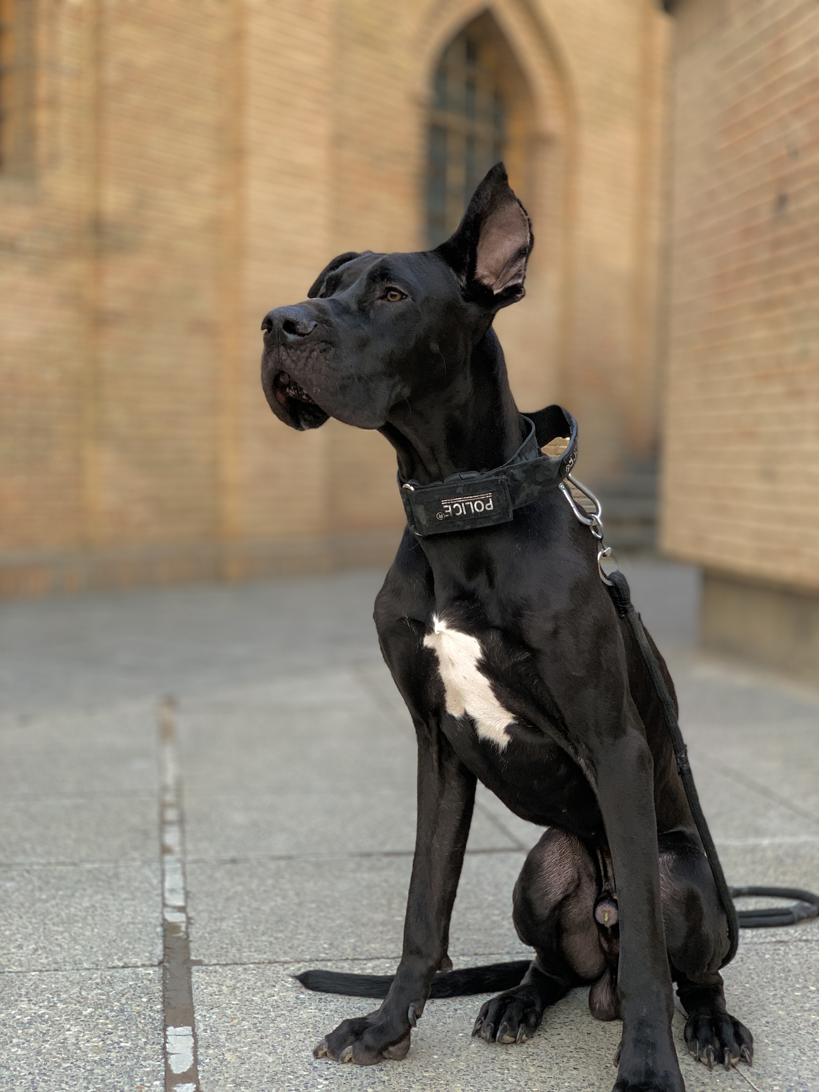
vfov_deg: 36.8
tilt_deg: -2.1
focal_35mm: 52
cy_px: 546
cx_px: 410
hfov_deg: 28.0
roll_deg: -1.5
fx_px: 1640
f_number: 2.4
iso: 64
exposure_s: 1/122
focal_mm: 6
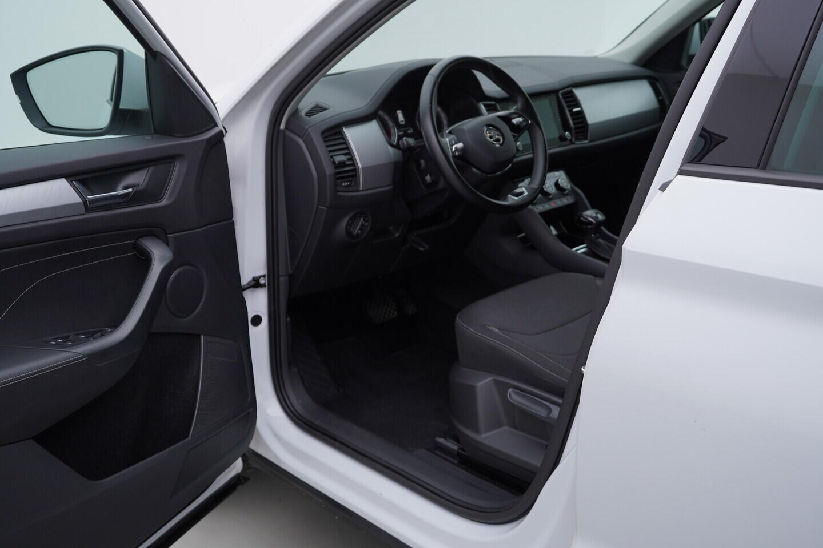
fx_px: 823
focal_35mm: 36
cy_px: 274
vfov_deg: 36.9
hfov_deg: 53.1
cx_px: 412
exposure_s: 1/80
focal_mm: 24
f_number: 4
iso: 125
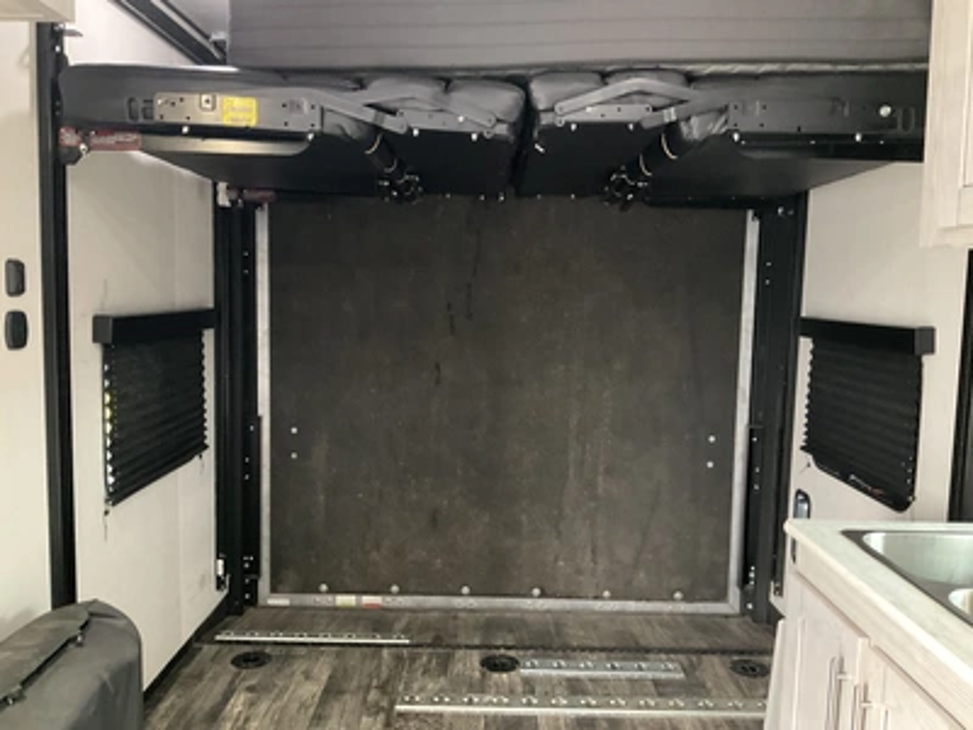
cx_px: 486
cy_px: 365
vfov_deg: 48.2
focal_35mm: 29
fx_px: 815
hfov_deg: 61.7
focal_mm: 3
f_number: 1.8
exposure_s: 1/30
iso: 500
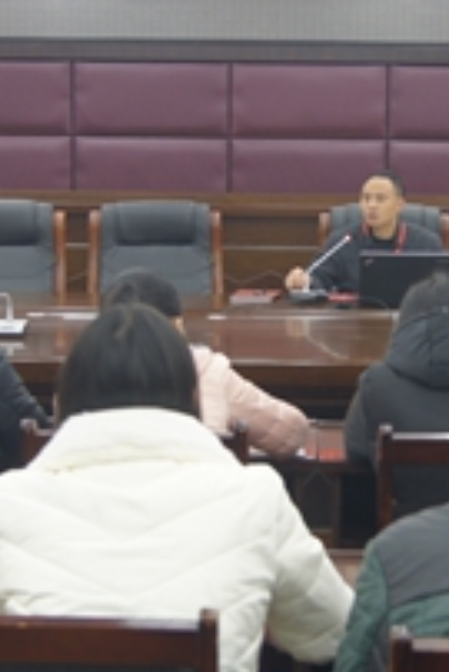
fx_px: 1662
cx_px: 253
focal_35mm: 89
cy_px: 344
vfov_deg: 22.9
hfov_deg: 15.4
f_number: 4
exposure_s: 1/15
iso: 200
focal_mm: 24
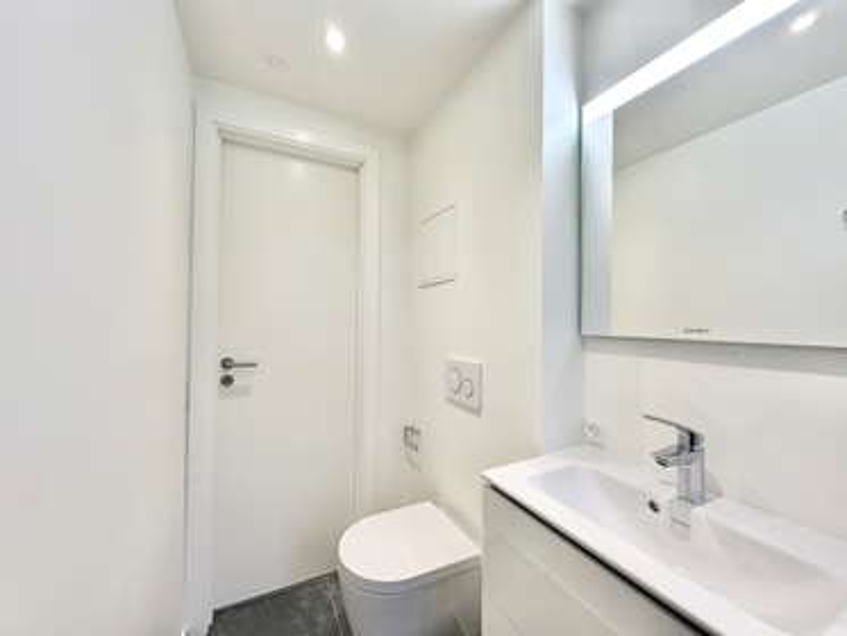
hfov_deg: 102.0
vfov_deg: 85.7
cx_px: 424
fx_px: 343
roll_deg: -0.9
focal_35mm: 14
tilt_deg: +0.7
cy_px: 318
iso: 80
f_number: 2.2
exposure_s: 1/100
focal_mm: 2.22
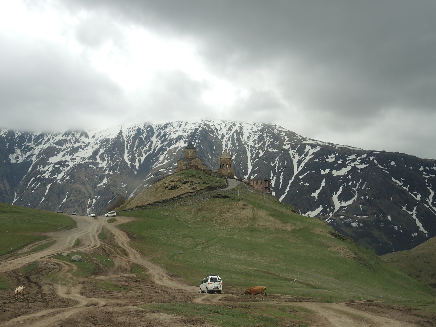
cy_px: 164
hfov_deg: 33.2
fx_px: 731
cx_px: 218
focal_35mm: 58
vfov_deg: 25.2
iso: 80
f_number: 2.8
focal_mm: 12.5
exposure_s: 1/500
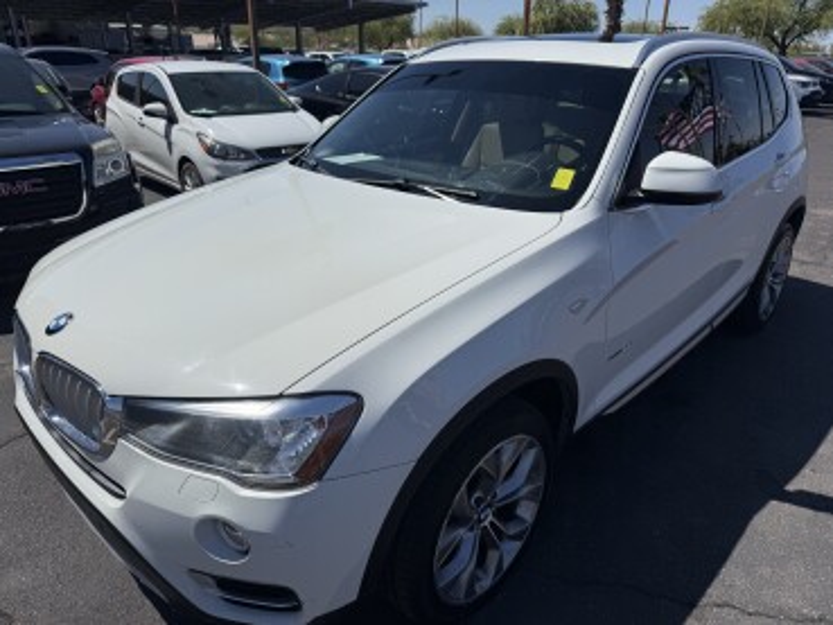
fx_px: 578
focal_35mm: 24
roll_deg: -0.9
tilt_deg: -23.5
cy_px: 312
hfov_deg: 71.6
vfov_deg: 56.8
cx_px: 416
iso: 80
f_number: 1.78
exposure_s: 1/11905
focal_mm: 6.76
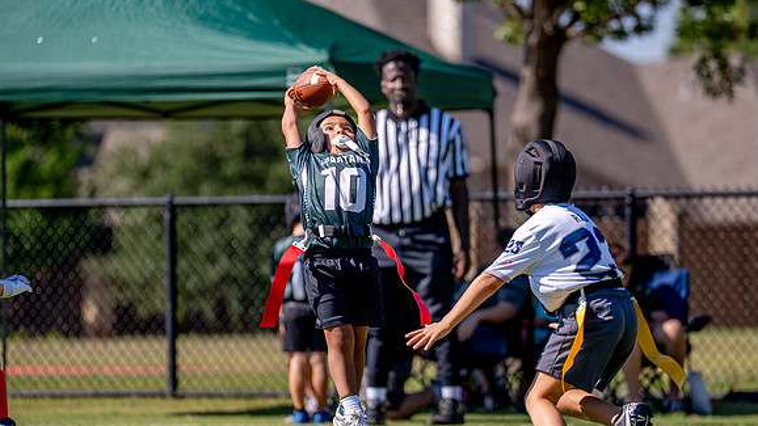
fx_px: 6069
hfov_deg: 7.1
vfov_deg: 4.0
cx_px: 441
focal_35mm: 302
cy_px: 261
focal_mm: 200
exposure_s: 1/5000
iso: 250
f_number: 2.8
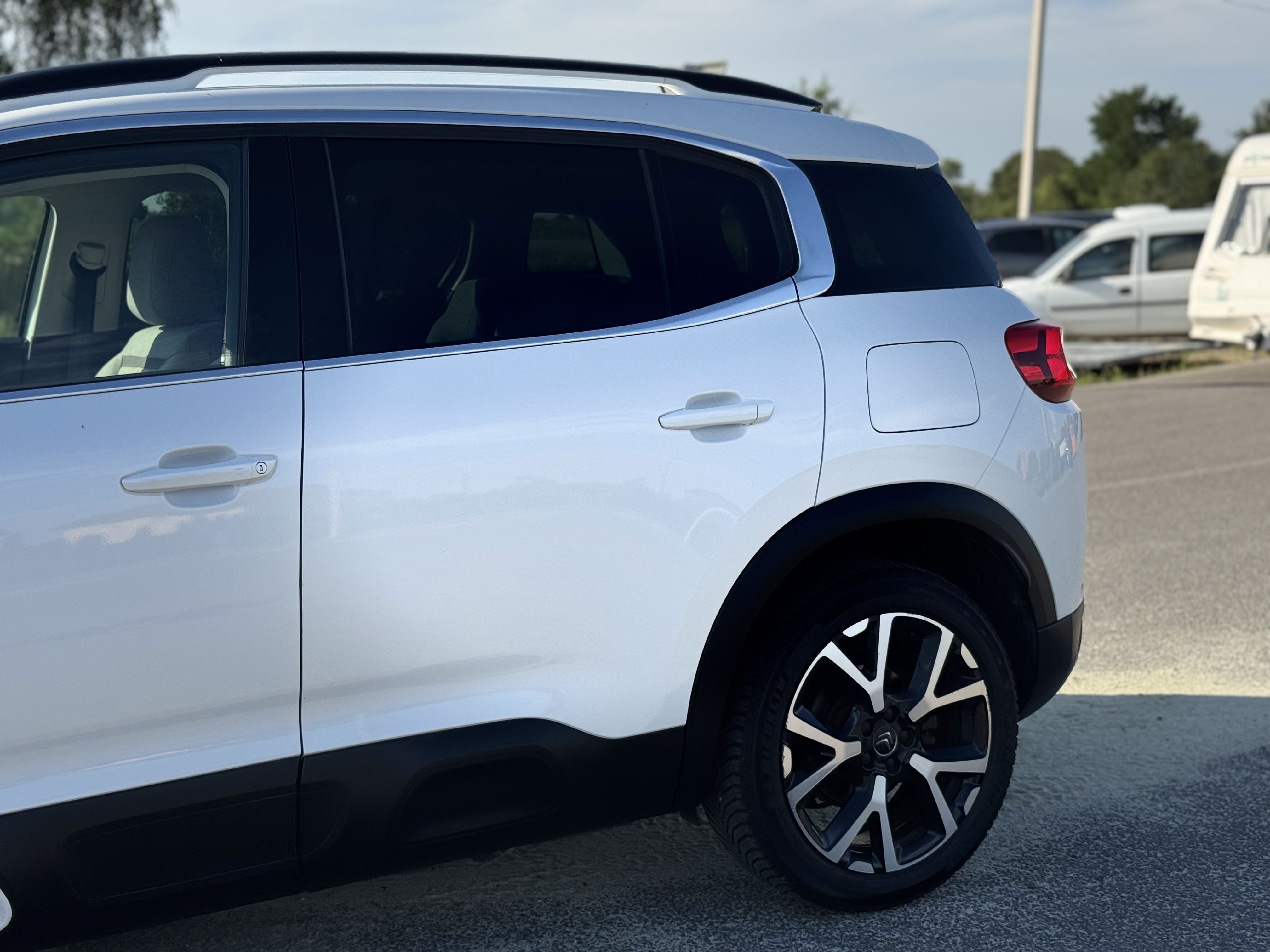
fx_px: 1761
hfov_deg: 39.7
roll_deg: +0.6
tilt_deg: -7.5
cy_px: 476
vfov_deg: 30.3
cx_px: 635
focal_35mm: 48
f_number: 1.78
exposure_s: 1/4975
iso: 64
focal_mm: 6.76
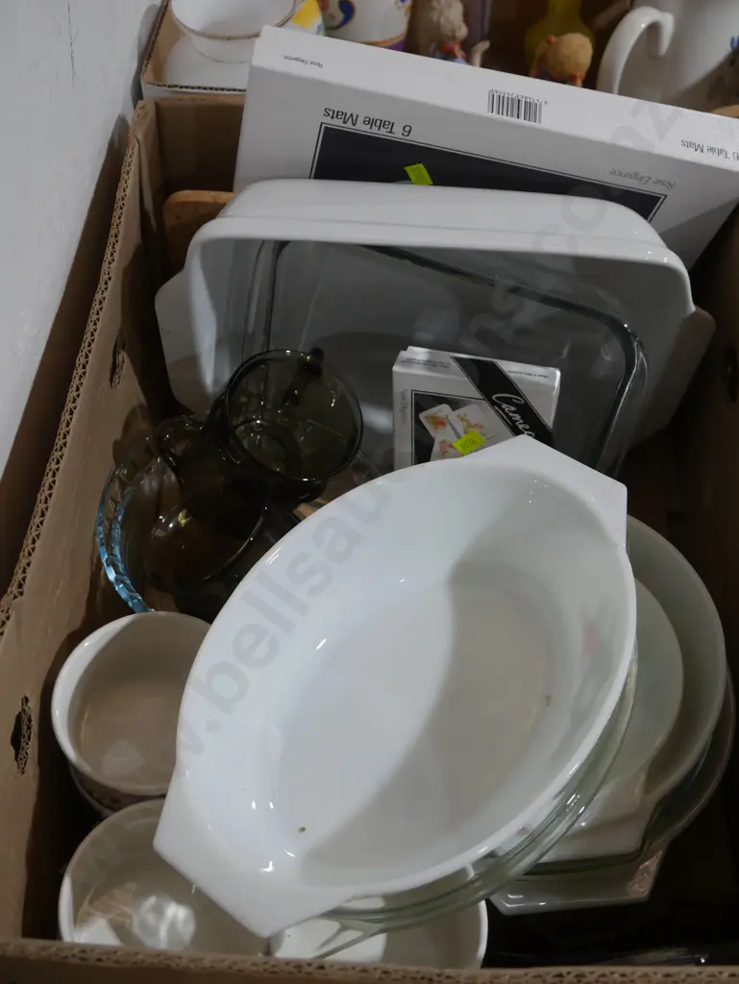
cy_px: 492
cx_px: 370
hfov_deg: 36.0
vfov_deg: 46.8
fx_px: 1138
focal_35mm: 40
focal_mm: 20
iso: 640
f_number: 4.4
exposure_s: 1/60
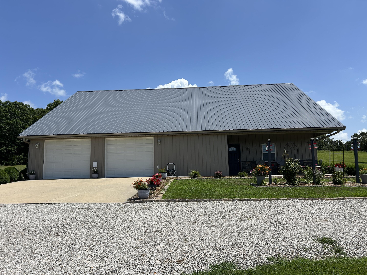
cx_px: 184
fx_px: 276
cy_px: 138
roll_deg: +1.3
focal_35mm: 26
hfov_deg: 67.3
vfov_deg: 53.1
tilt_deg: +6.6
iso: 50
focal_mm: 5.7
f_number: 1.5
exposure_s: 1/5882
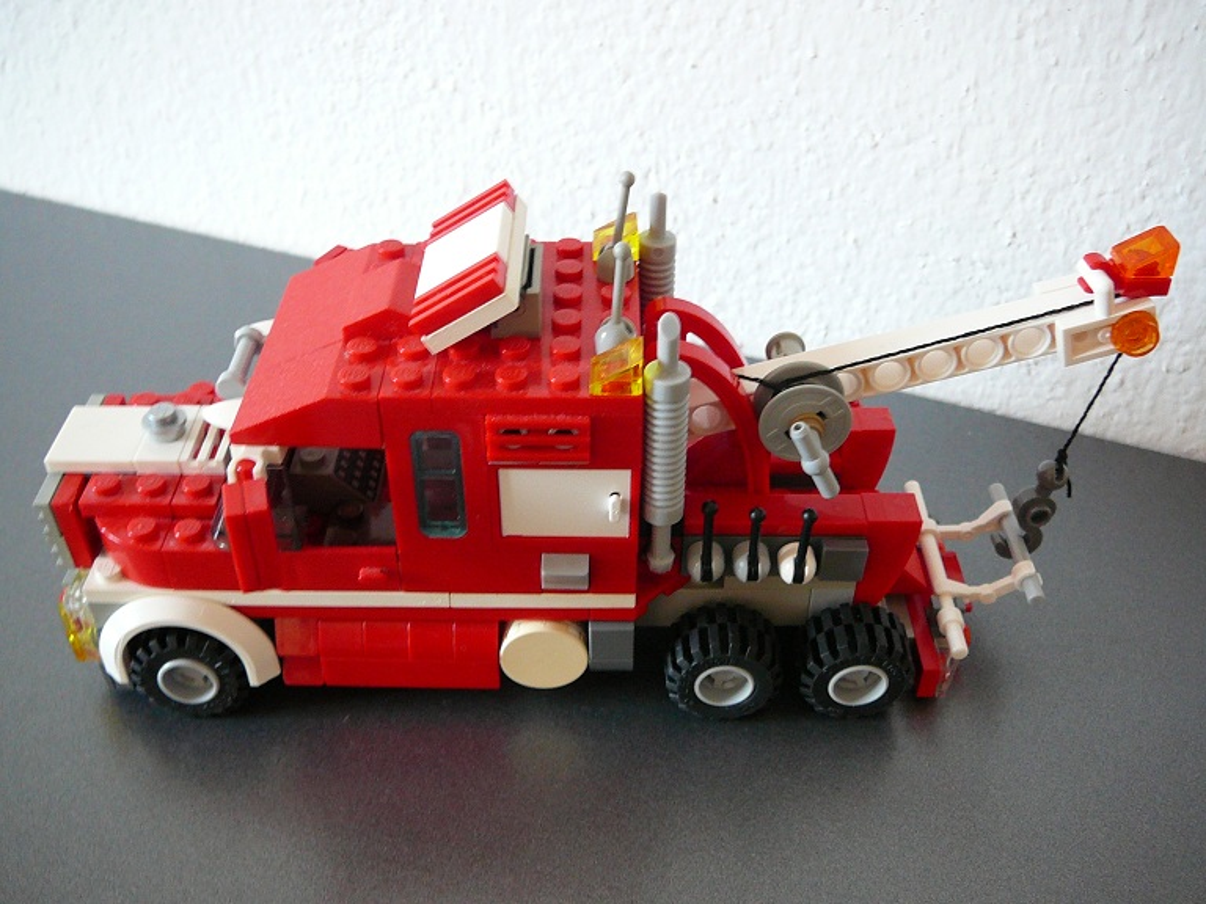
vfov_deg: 40.7
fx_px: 1219
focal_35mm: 35
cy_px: 452
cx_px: 603
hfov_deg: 52.6
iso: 200
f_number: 2.8
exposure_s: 1/10
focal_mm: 5.2
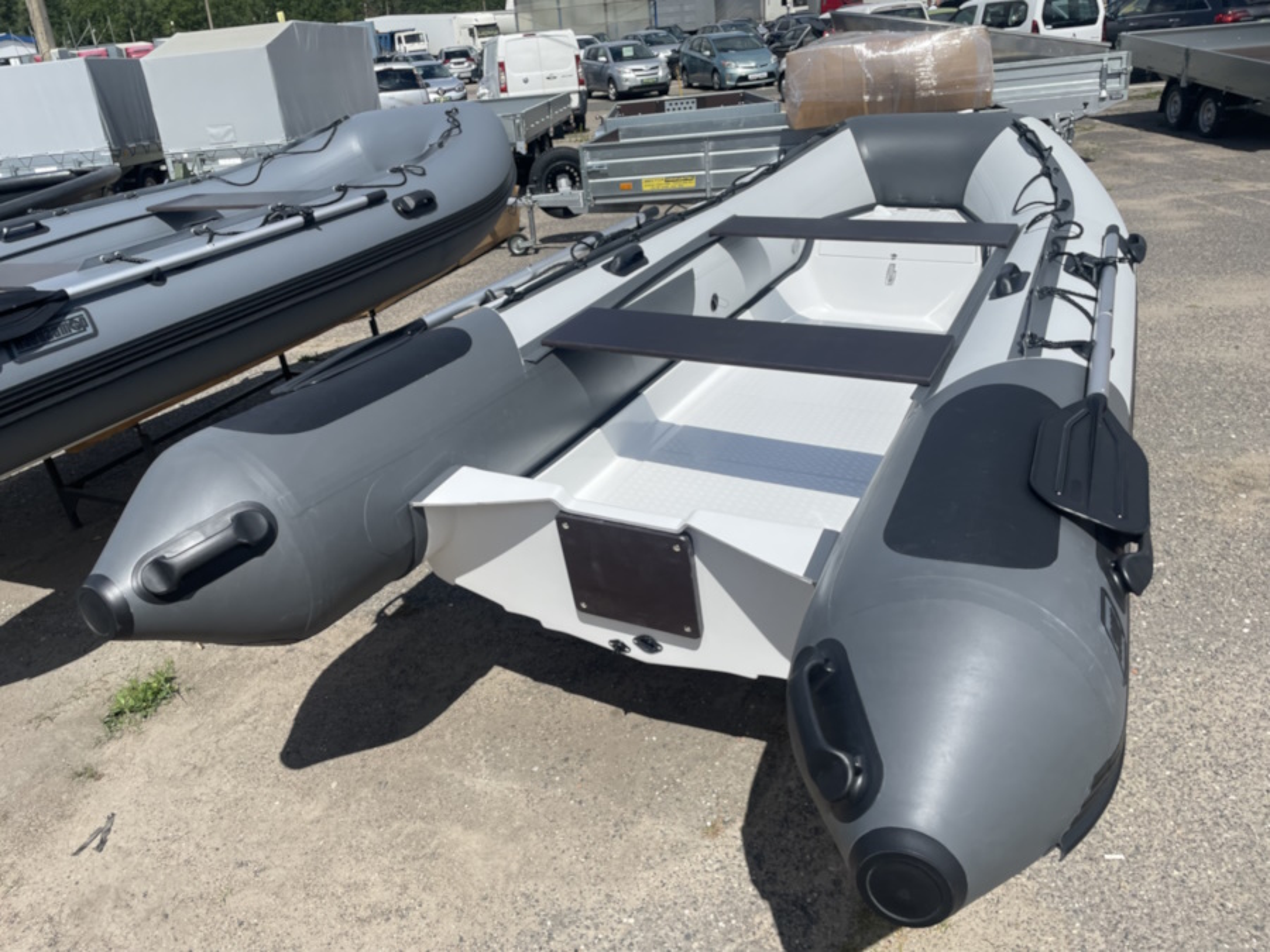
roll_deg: +5.4
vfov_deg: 53.1
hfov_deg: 67.3
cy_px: 476
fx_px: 954
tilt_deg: -25.7
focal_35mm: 26
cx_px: 635
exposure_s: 1/6897
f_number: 1.6
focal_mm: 4.2
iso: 32
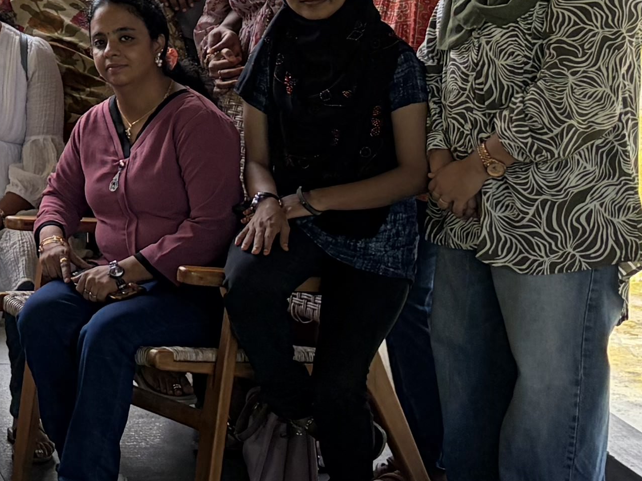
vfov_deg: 12.4
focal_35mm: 116
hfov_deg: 15.8
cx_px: -268
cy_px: -159
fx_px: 2151
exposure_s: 1/810
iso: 64
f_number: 1.6
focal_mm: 5.96
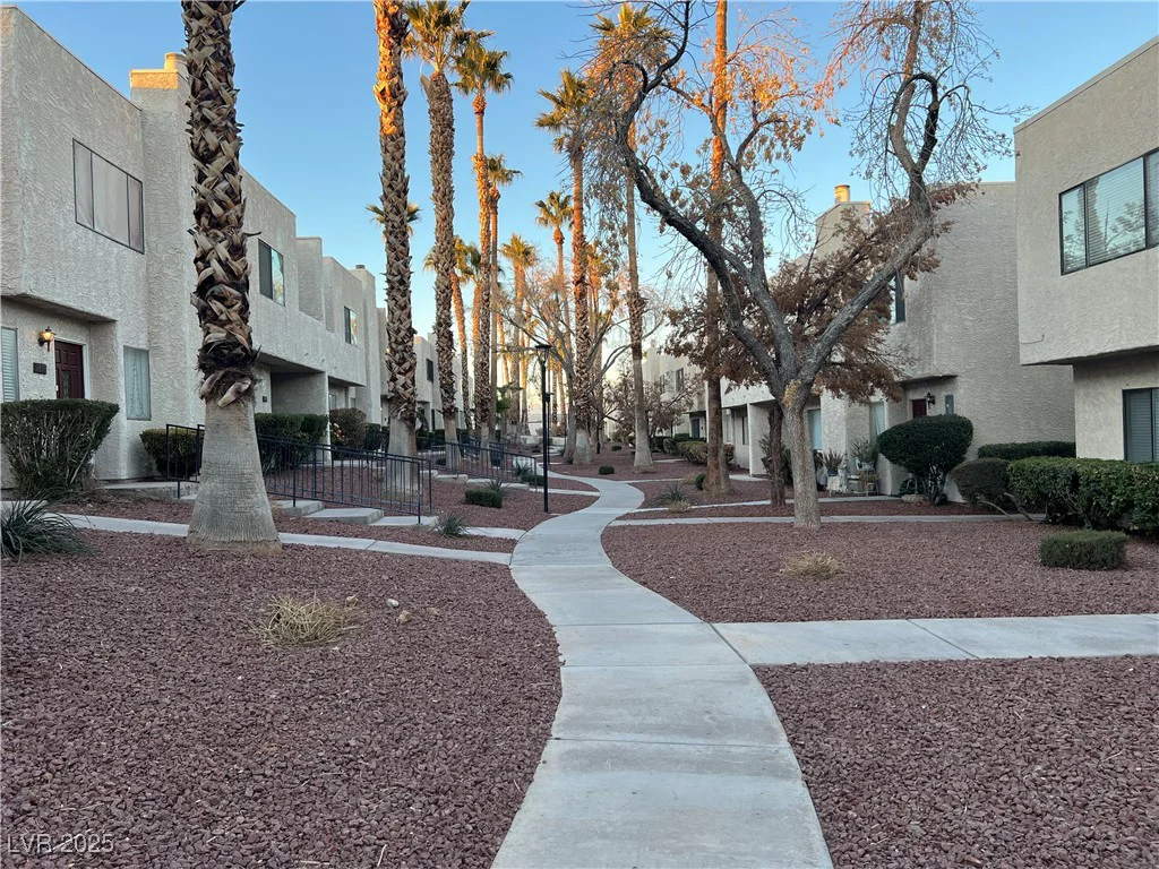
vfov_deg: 53.1
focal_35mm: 26
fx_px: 871
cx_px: 580
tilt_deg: -0.5
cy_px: 434
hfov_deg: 67.3
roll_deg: +2.2
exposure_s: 1/246
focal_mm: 5.7
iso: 40
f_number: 1.5
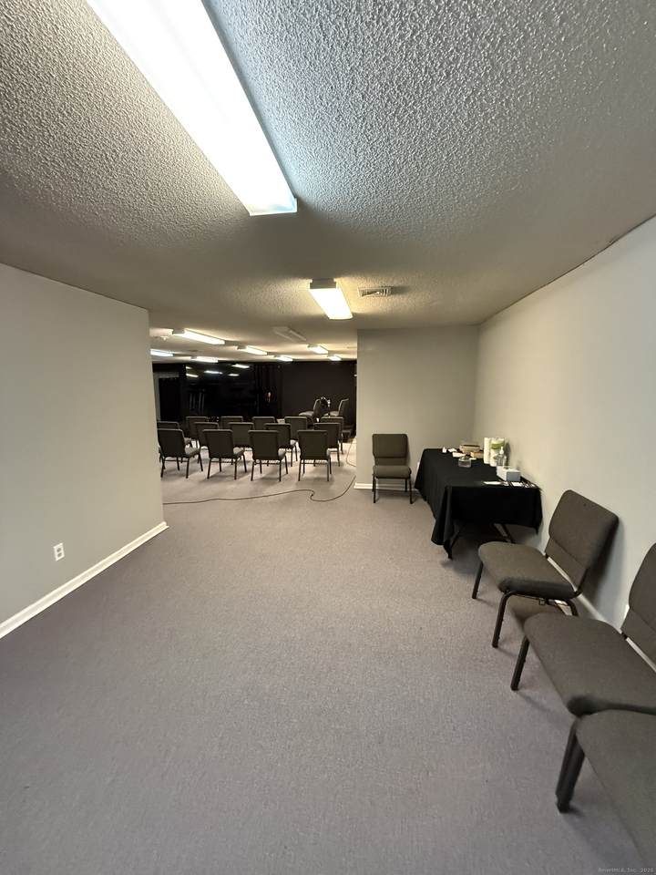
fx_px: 354
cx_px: 328
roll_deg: +1.1
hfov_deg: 85.7
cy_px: 438
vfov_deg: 102.1
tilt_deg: -4.9
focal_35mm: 14
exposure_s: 1/60
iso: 800
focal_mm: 2.22
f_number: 2.2
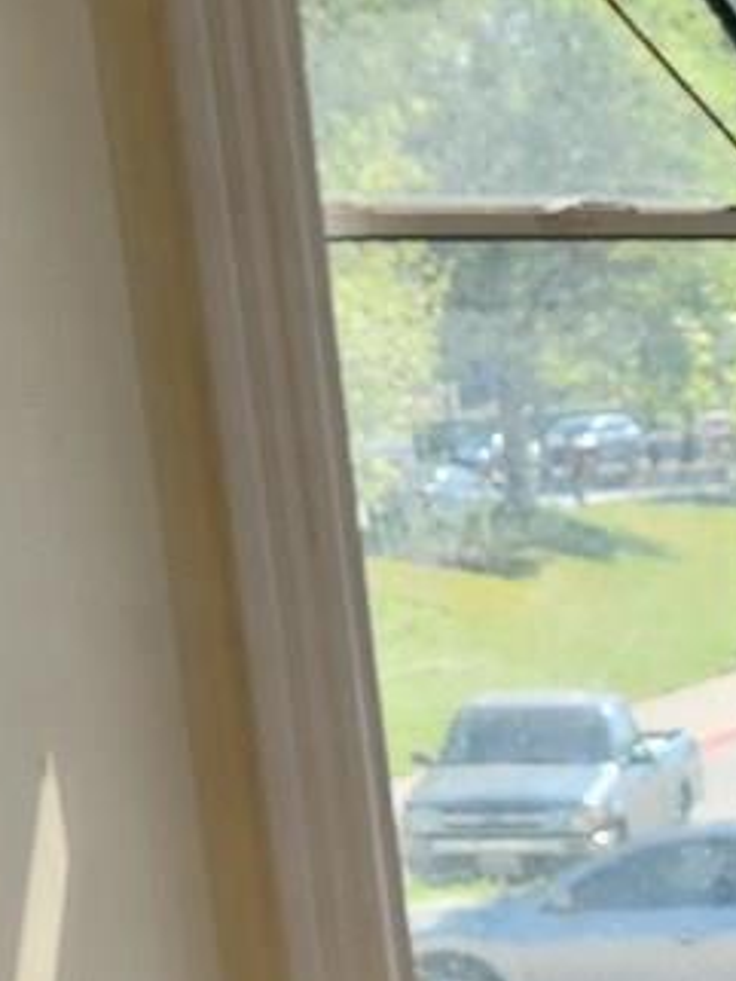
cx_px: 1829
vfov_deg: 11.0
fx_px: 4675
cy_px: 1901
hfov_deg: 8.2
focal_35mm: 165
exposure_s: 1/338
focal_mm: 5.4
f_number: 1.8
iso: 20
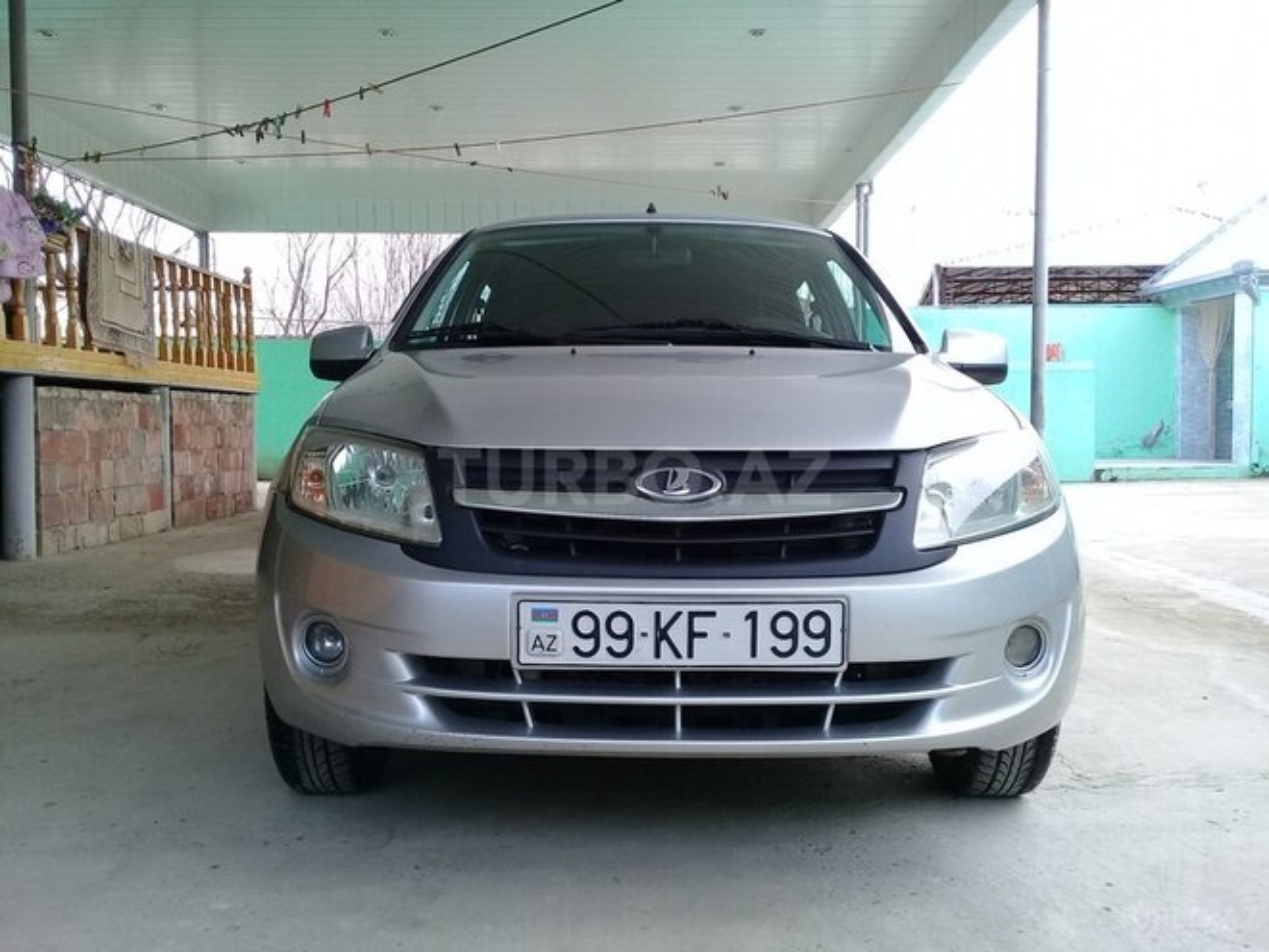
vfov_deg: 45.4
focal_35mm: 31
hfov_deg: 58.4
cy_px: 476
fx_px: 1136
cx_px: 634
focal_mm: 3.3
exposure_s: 1/125
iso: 50
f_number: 2.2
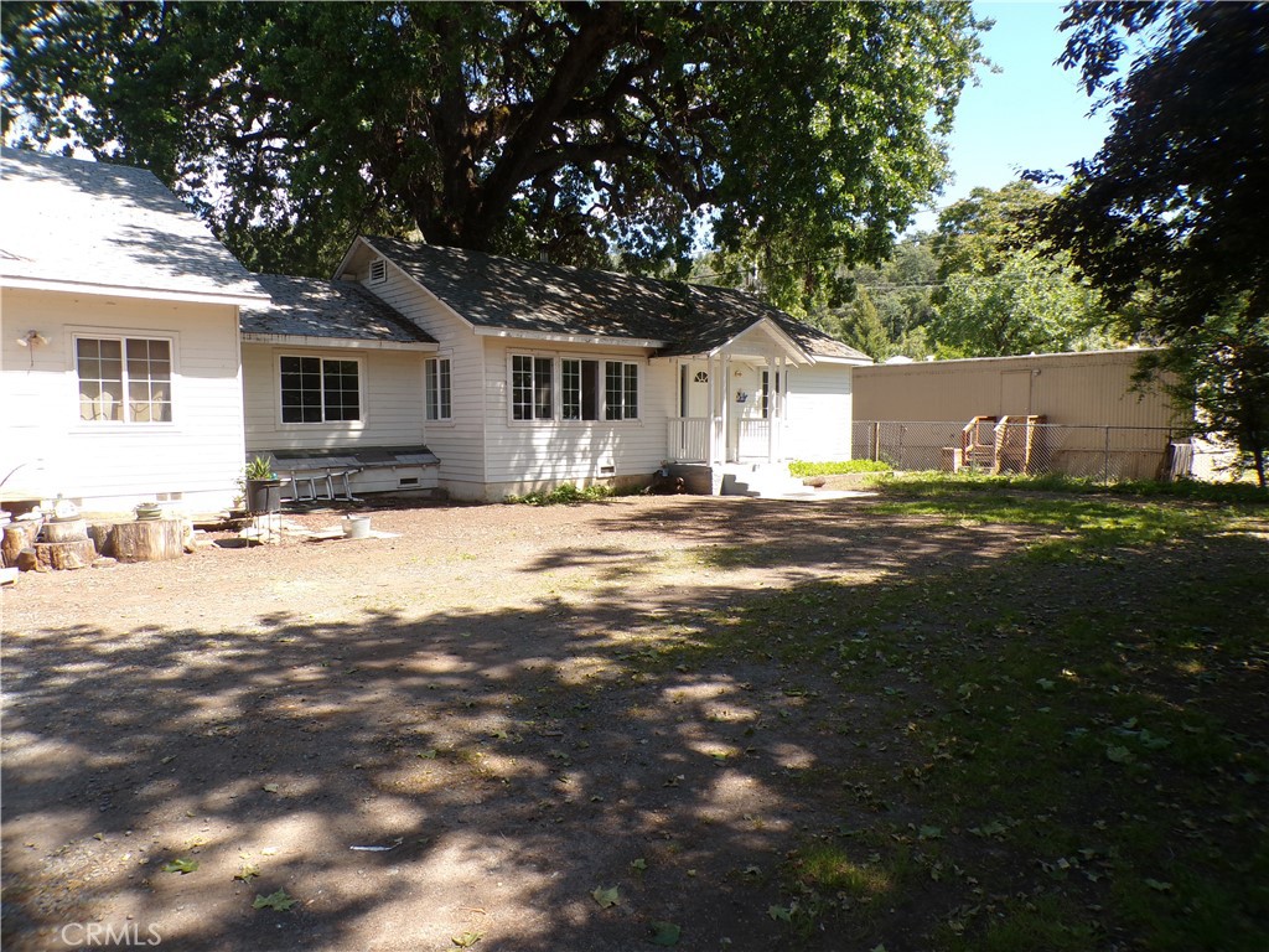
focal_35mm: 24
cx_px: 634
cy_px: 476
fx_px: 880
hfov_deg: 71.6
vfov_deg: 56.8
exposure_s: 1/200
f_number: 4.4
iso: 100
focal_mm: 4.3
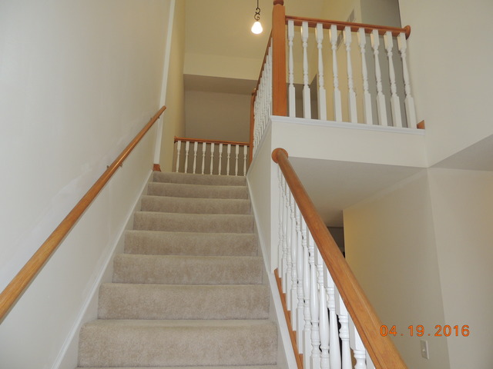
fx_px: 342
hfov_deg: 71.6
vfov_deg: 56.8
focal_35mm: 24
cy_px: 184
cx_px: 246
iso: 200
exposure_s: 1/30
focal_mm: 4.3
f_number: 3
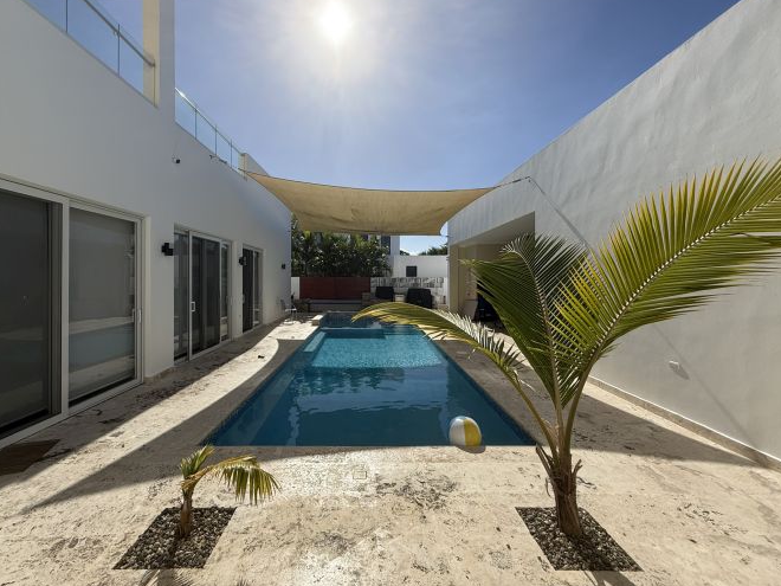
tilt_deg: +3.1
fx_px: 338
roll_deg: -0.1
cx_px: 372
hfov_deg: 98.1
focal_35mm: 15
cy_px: 278
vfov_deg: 81.7
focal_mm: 2.22
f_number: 2.2
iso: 50
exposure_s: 1/4425
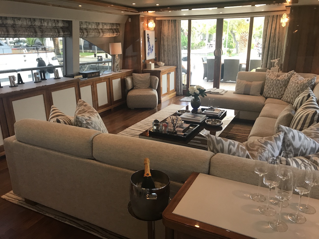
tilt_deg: -17.7
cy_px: 120
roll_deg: +0.0
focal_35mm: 28
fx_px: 258
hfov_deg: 63.4
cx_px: 160
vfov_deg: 49.7
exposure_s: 1/33
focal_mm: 3.99
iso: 32
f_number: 1.8
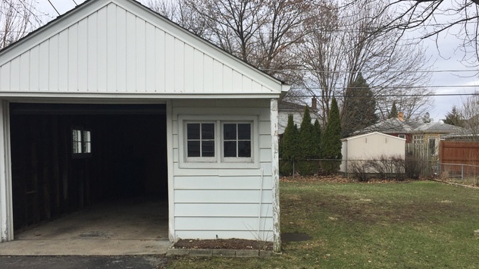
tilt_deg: -1.0
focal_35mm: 32
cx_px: 239
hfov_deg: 61.0
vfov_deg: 36.5
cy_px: 162
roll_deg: -0.7
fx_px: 406
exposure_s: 1/1364
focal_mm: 4.15
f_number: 2.2
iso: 32
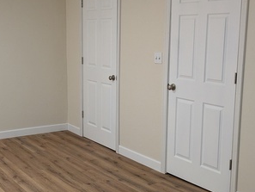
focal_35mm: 56
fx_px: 413
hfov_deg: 33.8
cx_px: 74
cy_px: 101
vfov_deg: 26.1
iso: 374
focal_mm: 5.43
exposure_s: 1/120
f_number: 1.89
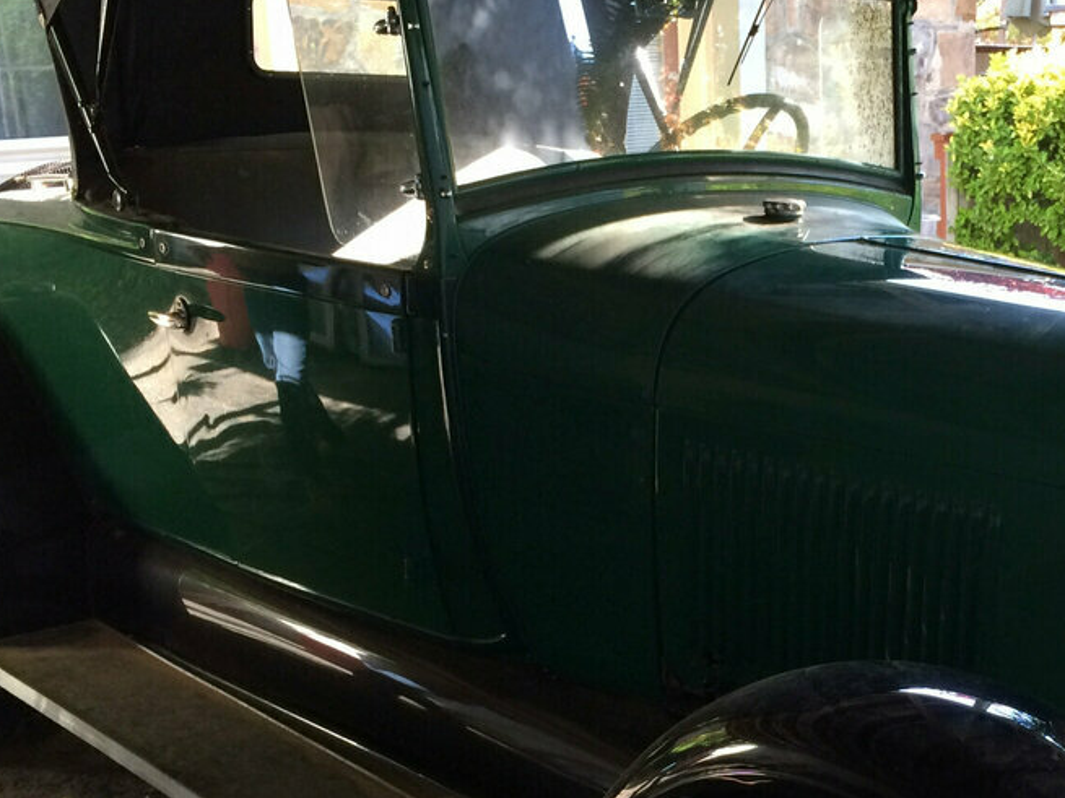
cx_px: 797
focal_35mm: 55
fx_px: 1692
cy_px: 543
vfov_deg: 26.4
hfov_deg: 34.2
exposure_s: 1/30
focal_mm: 4.12
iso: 50
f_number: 2.2
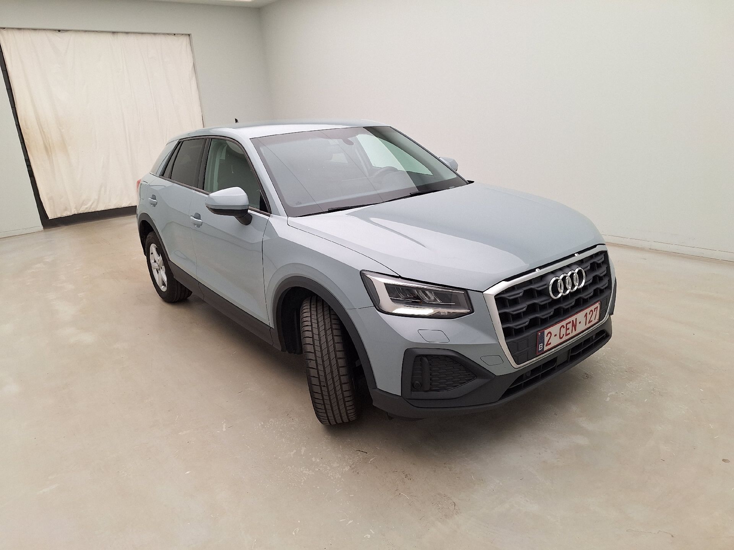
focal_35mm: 23
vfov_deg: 58.9
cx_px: 367
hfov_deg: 73.9
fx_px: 488
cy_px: 275
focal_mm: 5.54
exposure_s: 1/103
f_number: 1.8
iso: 40
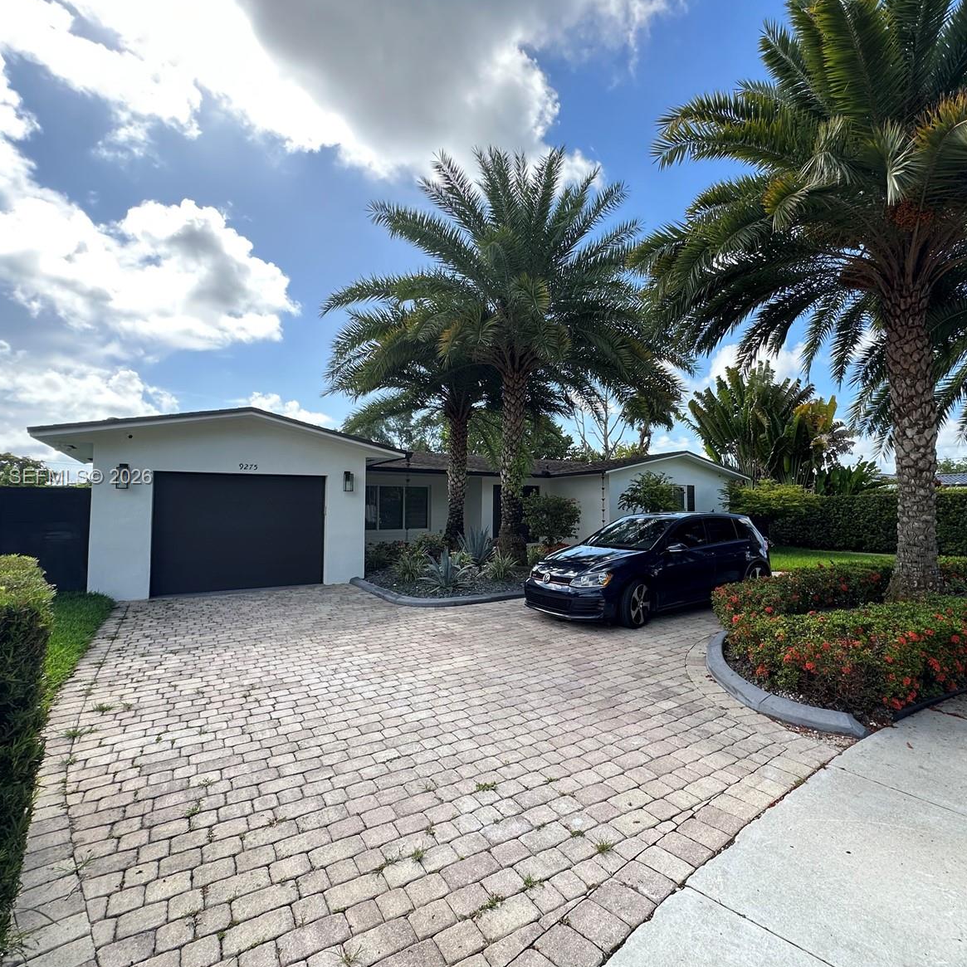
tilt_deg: +3.2
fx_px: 537
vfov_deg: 84.0
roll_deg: -0.1
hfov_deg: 83.4
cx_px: 558
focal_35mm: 17
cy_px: 478
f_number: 2.2
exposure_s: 1/861
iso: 40
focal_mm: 2.22
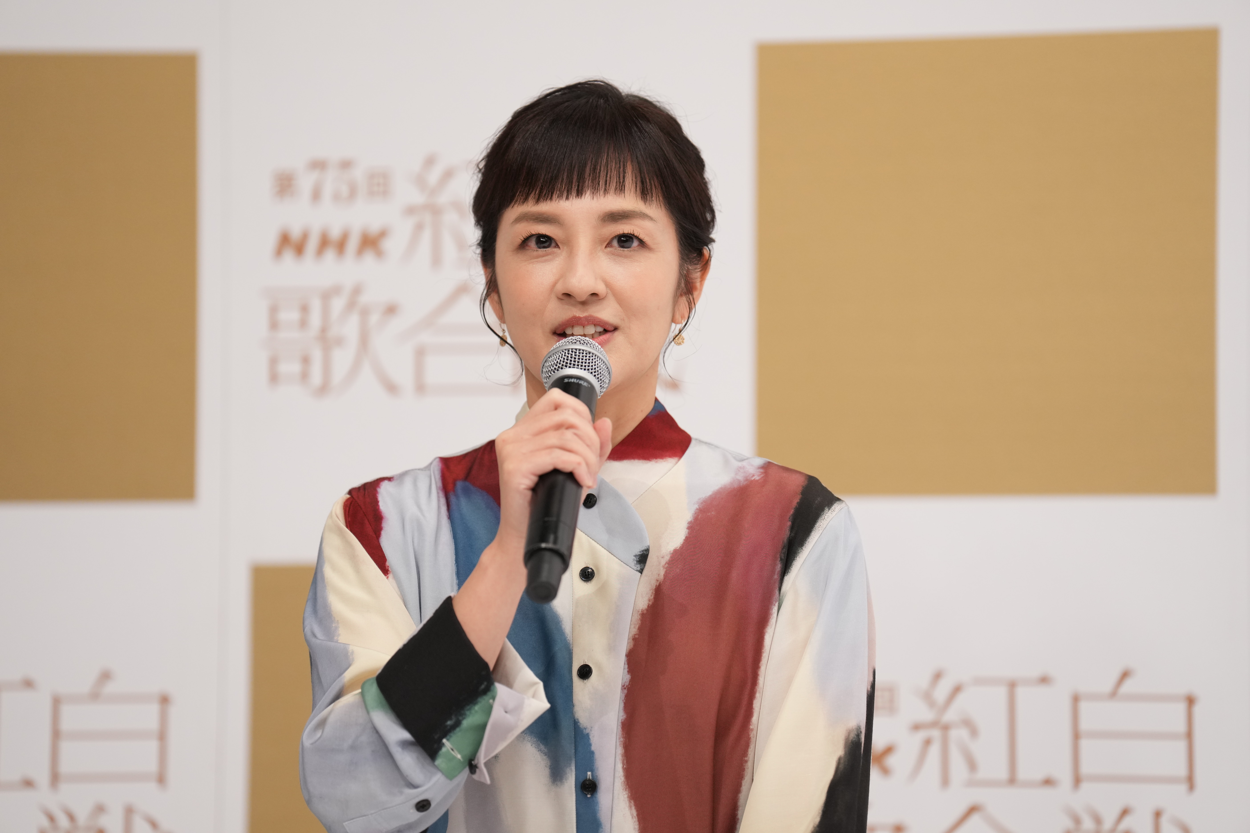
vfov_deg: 6.9
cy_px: 416
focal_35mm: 200
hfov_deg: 10.3
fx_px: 6944
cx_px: 625
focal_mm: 200
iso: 1000
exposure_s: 1/250
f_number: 2.8
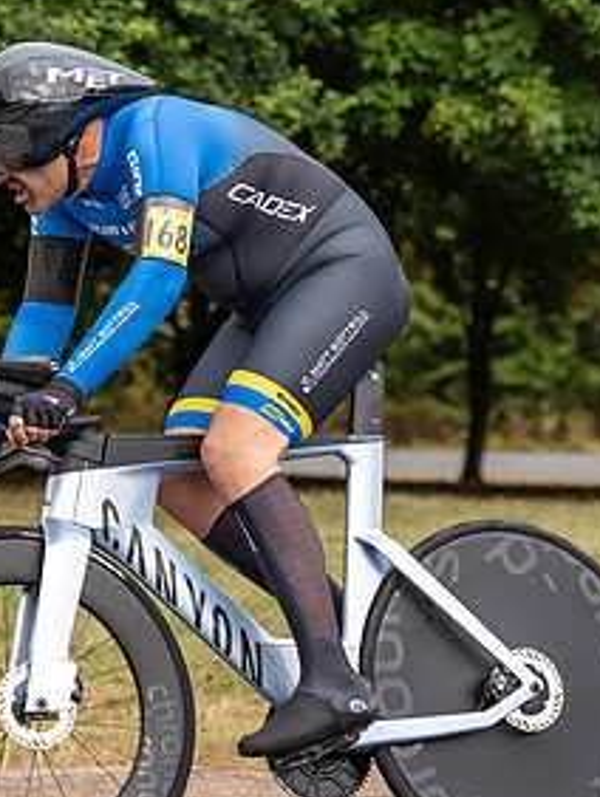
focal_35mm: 222
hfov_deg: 6.7
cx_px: 112
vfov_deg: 8.9
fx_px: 5123
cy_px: 287
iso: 200
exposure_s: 1/1000
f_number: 3.5
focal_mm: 79
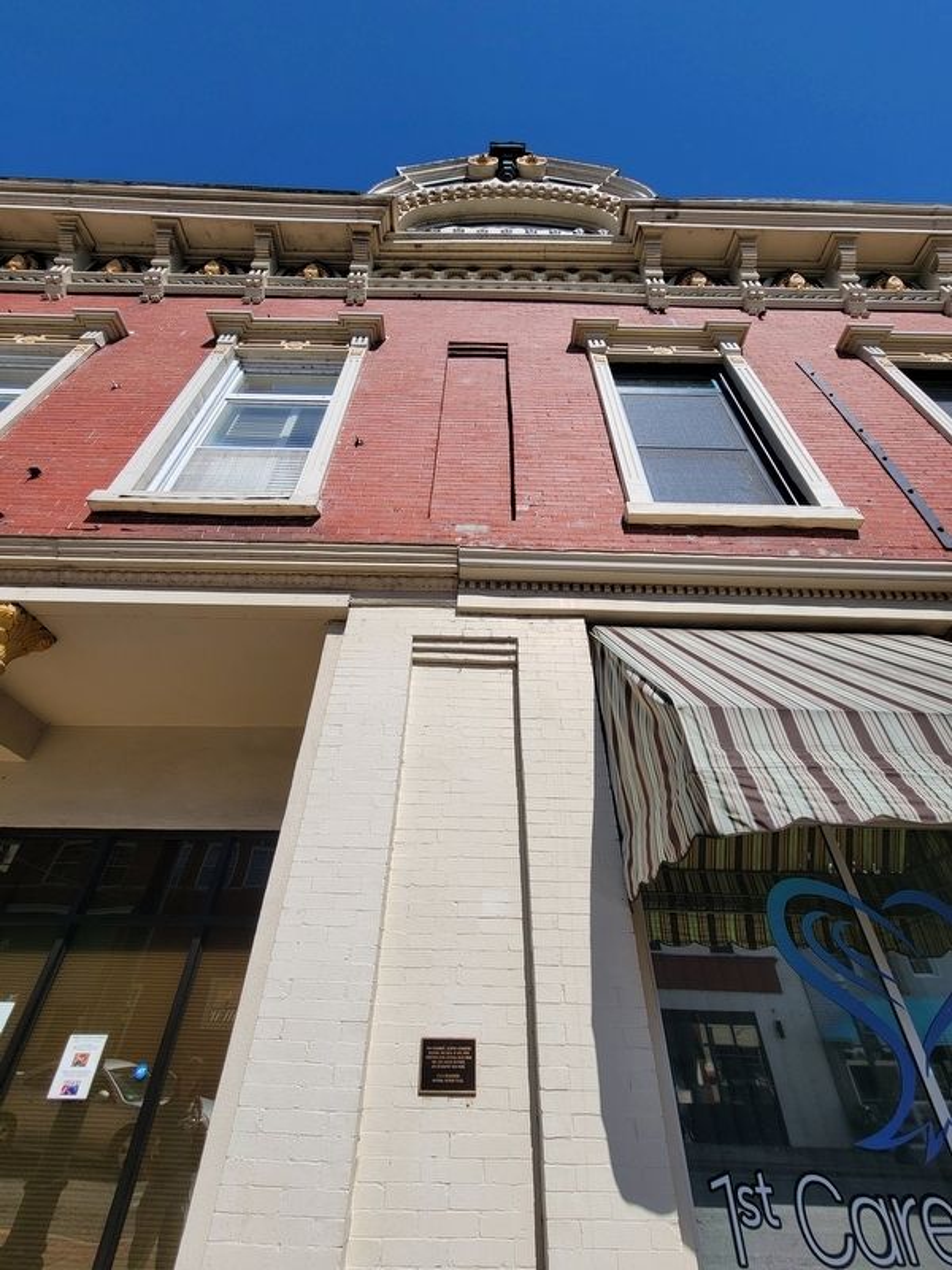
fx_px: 477
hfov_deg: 89.9
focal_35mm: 13
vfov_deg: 106.2
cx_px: 476
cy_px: 635
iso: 50
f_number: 2.2
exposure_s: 1/2579
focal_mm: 2.2
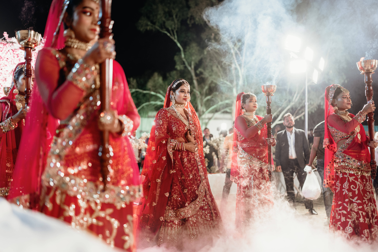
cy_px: 126
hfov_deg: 54.4
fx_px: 367
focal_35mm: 35
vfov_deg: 37.9
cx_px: 189
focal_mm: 35
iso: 1000
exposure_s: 1/200
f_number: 1.4
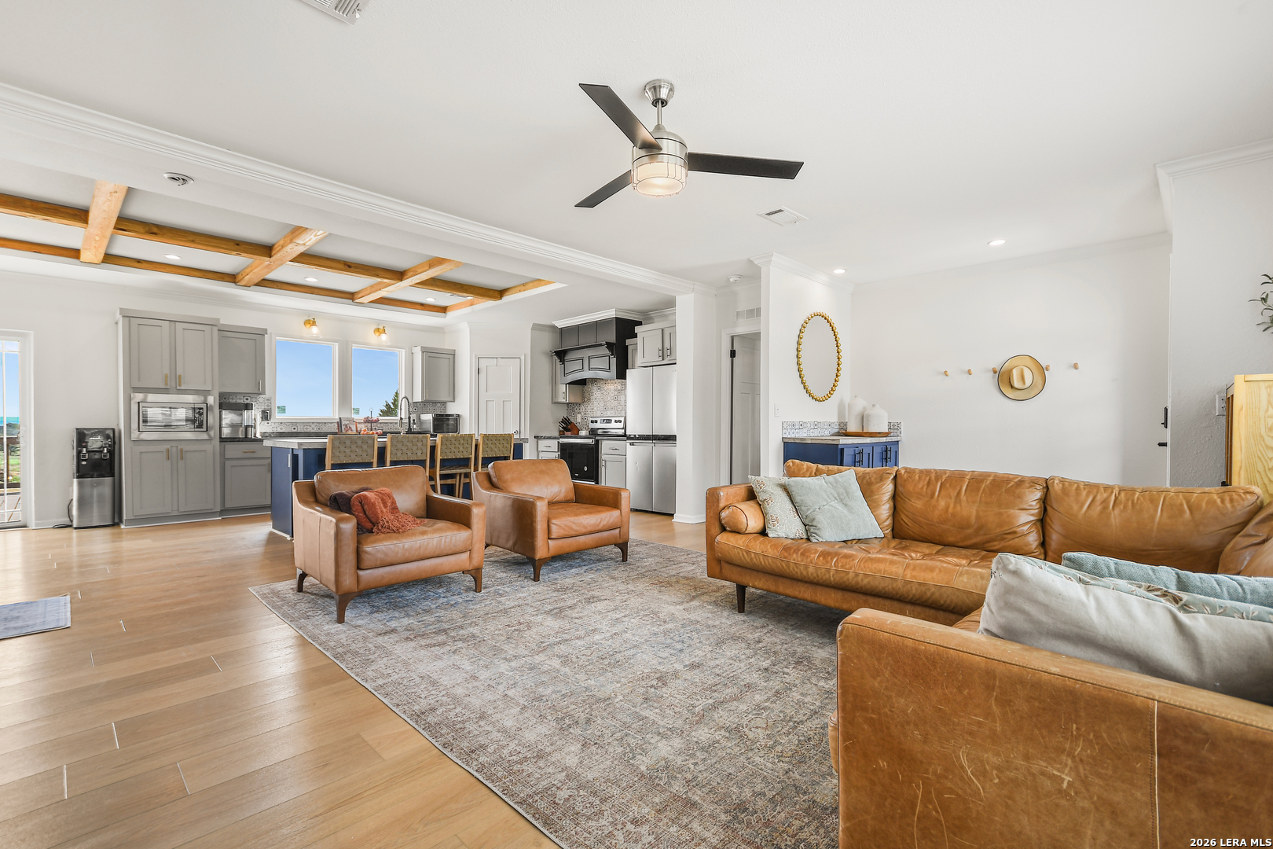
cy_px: 424
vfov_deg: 77.3
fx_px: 530
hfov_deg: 100.4
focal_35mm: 15
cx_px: 636
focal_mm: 10
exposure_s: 1/60
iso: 125
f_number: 5
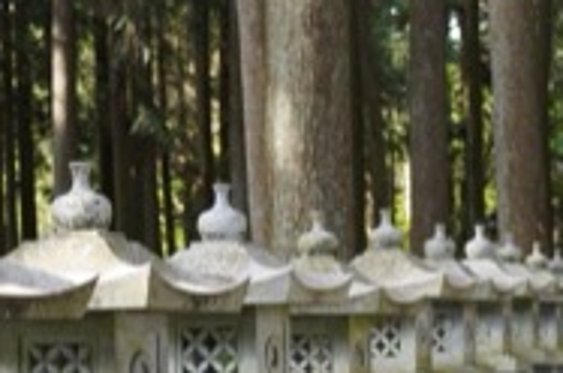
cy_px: 415
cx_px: 331
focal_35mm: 96
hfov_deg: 21.3
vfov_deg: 13.9
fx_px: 1499
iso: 320
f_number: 4
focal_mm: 28
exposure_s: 1/160
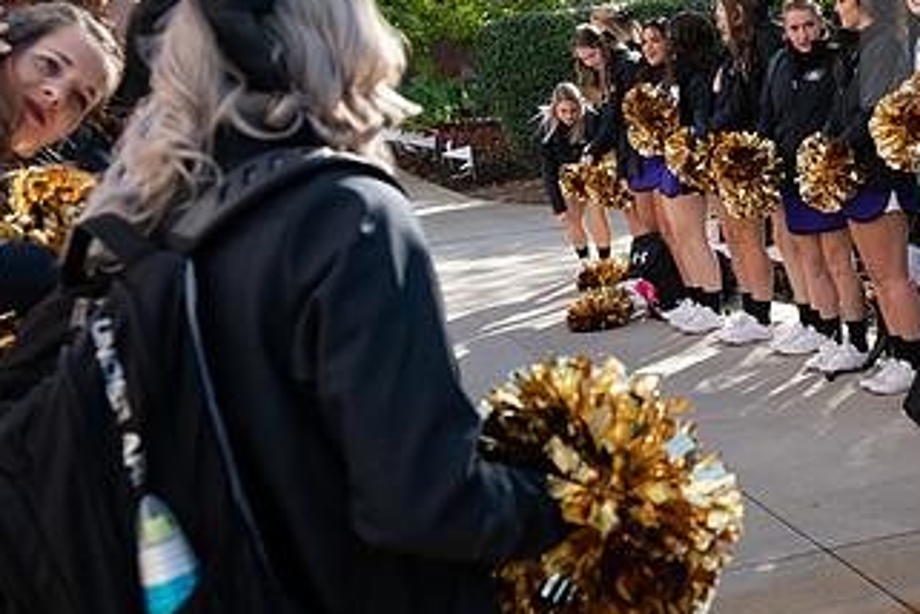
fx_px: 1661
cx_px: 774
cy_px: 214
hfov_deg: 30.0
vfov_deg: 20.9
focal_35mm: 65
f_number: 5
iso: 320
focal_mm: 36
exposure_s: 1/500
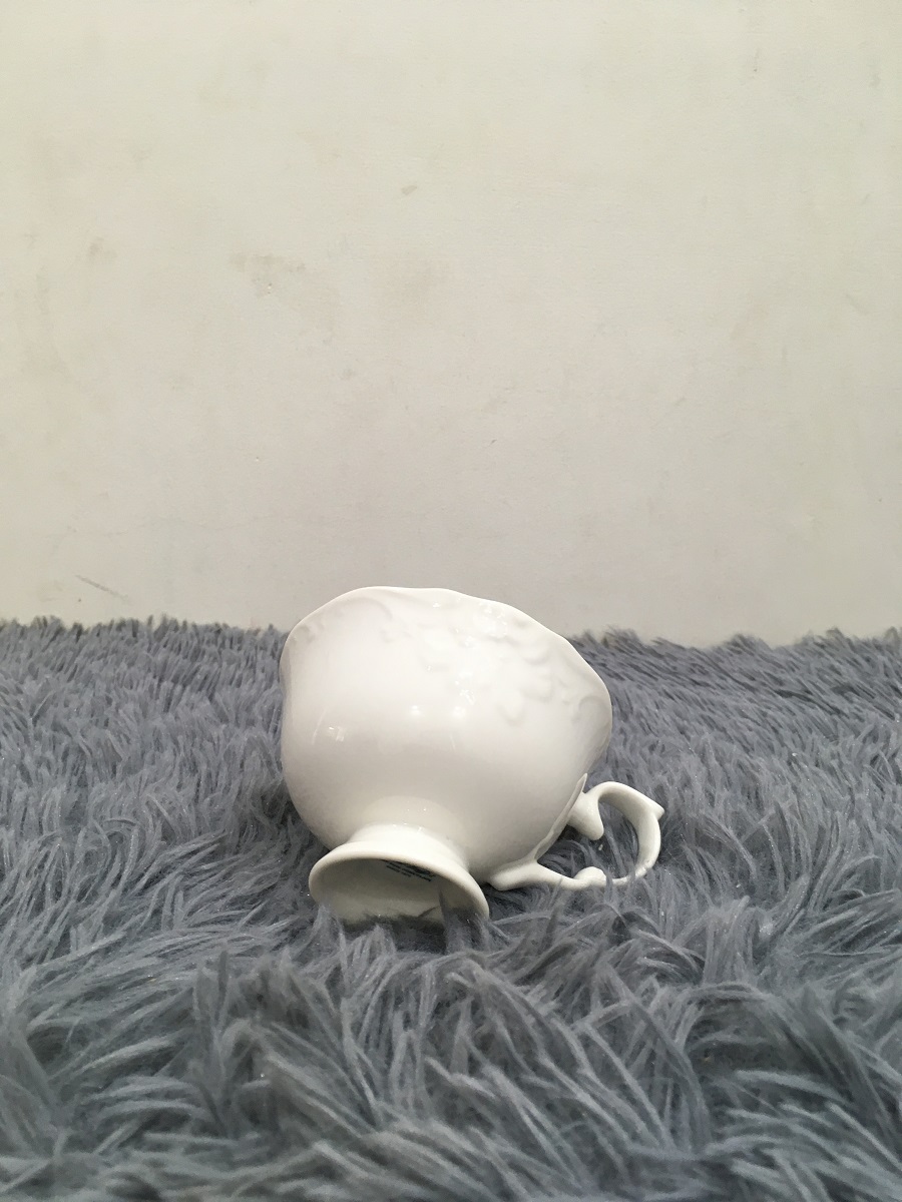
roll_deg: +0.1
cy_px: 601
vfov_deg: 61.7
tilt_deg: -12.3
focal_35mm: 29
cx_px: 451
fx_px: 1008
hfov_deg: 48.2
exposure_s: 1/33
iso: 80
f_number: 2.2
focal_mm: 4.15
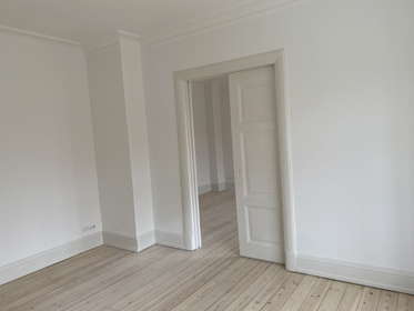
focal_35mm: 26
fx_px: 311
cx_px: 207
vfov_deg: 53.1
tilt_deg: -3.8
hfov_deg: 67.3
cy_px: 156
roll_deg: +4.0
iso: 80
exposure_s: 1/121
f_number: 1.8
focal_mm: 4.25
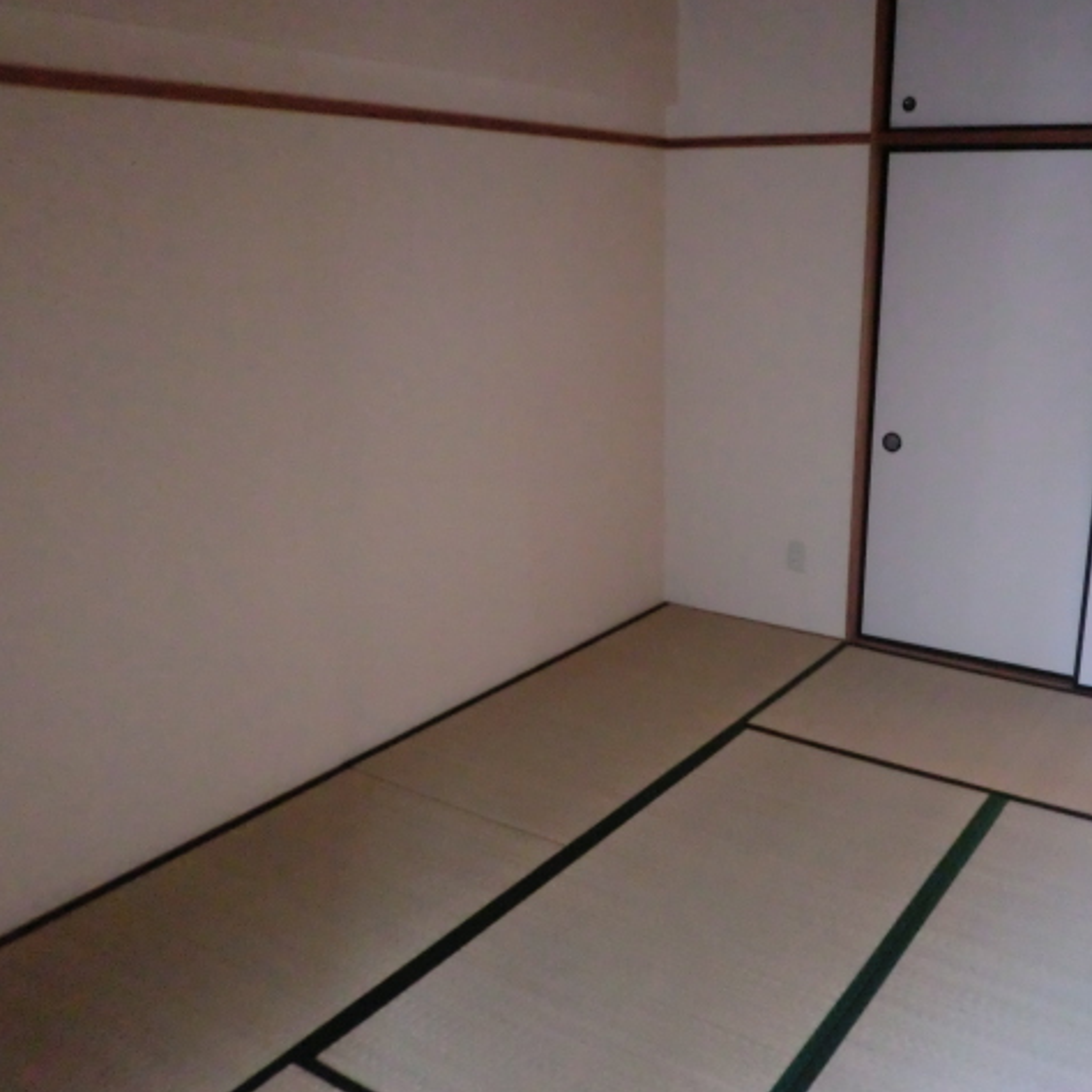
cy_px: 541
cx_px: 698
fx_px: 1106
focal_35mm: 31
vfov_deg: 52.5
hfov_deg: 51.8
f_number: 2.8
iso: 640
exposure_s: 1/60
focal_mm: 4.7
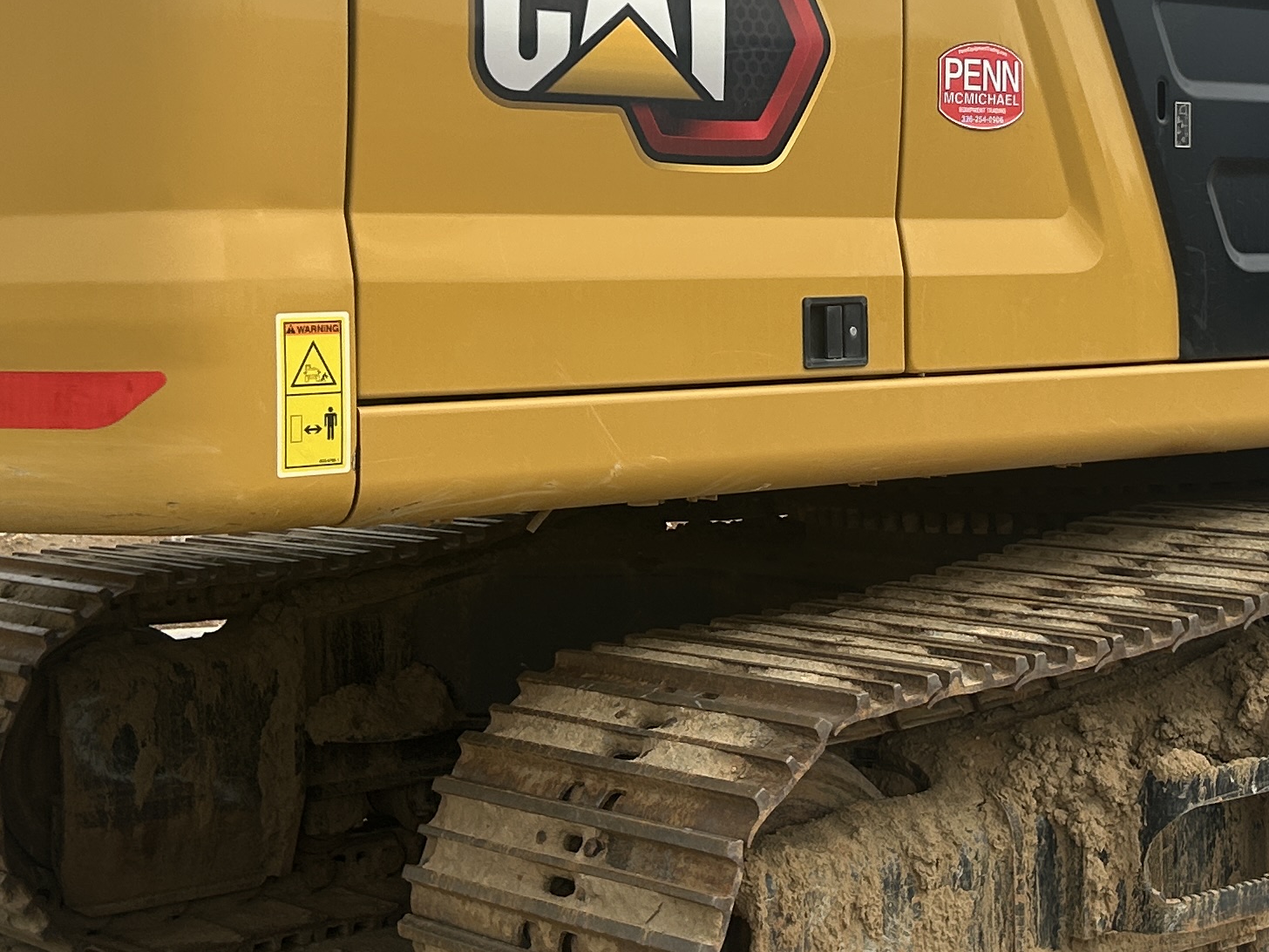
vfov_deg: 20.3
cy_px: 241
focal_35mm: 72
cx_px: 948
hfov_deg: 26.7
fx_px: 2639
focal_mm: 5.7
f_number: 1.5
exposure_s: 1/3571
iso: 50
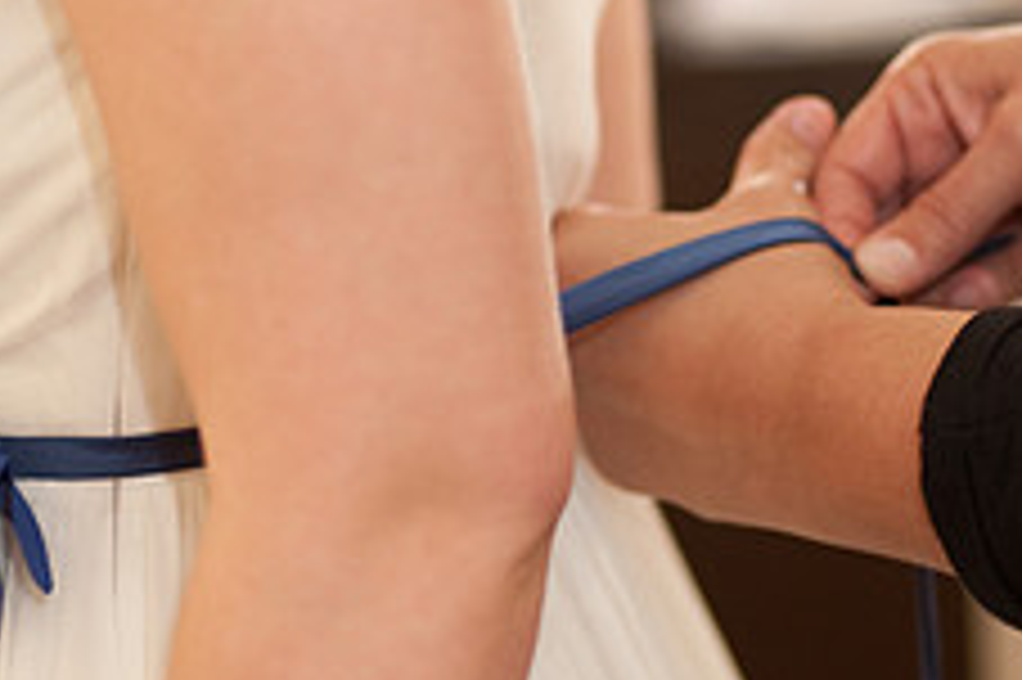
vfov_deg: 10.7
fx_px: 3631
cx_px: 477
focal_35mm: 128
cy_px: 239
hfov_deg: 16.0
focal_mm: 50
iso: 200
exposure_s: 1/100
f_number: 1.8
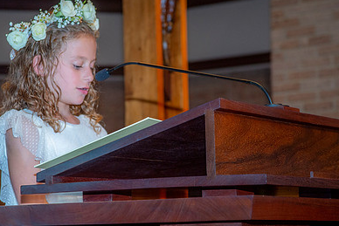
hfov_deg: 16.1
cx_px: 130
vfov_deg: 10.8
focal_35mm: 127
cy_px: 129
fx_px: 1196
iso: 1600
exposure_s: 1/200
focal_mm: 85
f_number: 5.6
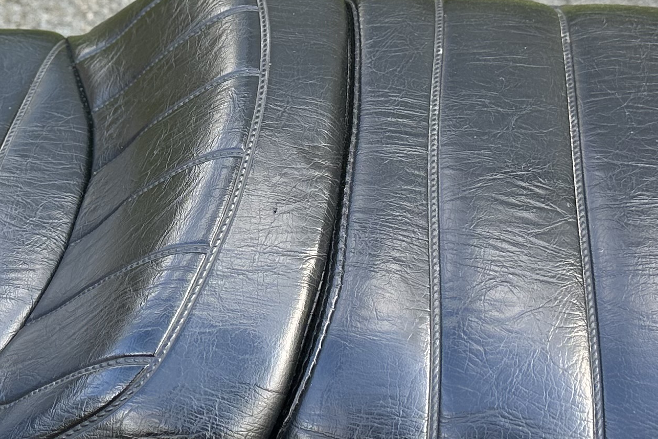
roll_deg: +3.5
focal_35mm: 80
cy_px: 159
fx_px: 1462
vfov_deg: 17.0
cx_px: 172
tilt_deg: -42.2
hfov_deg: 25.1
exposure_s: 1/164
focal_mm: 6.86
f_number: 1.78
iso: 80
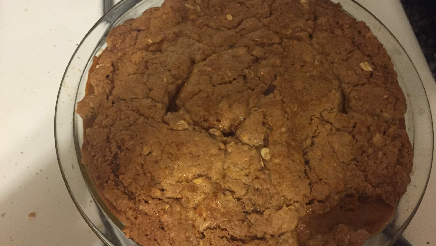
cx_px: 219
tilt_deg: -64.2
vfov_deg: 36.7
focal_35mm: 32
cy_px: 133
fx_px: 370
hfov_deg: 61.0
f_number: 2.2
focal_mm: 4.15
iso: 250
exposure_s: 1/15
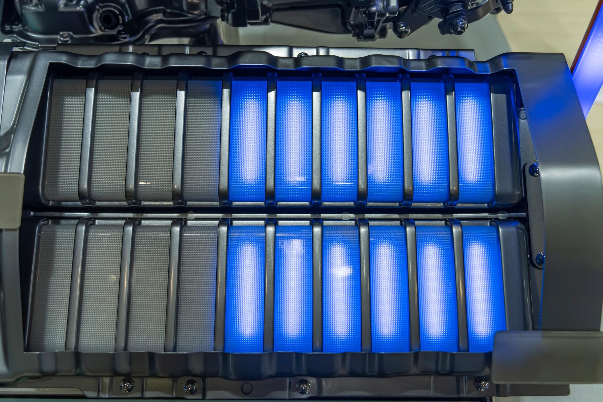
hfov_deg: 60.3
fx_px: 519
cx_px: 302
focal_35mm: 31
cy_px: 201
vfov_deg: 42.3
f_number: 4.5
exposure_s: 1/200
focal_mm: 31
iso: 100
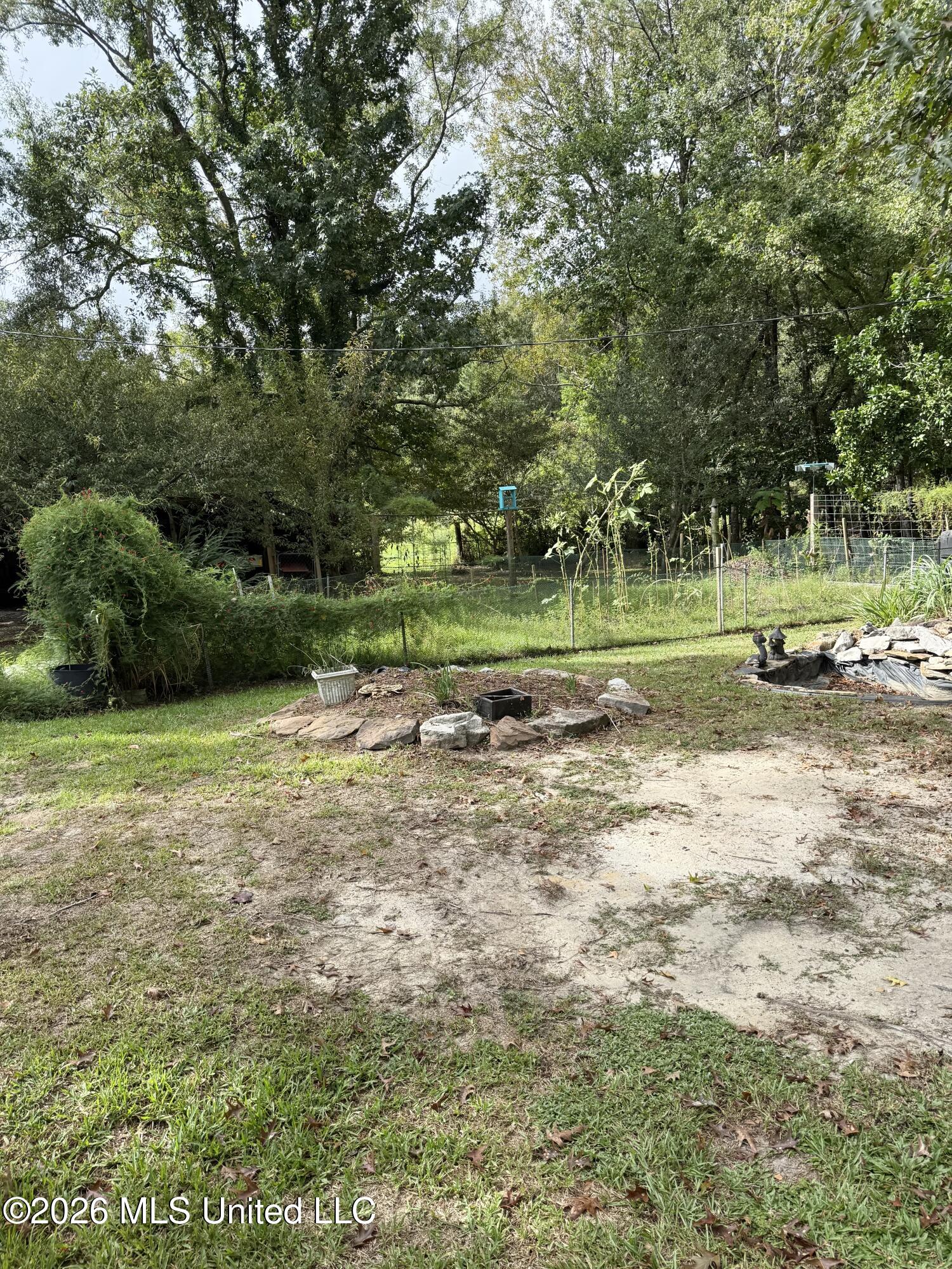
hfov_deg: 56.8
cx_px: 476
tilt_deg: -9.8
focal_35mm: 24
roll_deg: +4.6
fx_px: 880
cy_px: 634
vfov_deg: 71.6
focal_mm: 6.76
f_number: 1.78
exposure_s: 1/1855
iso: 100
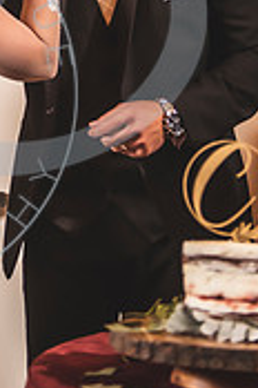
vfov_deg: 15.9
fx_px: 1333
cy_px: -76
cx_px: -29
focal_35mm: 124
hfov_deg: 10.9
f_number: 2.8
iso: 500
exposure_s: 1/125
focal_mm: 48
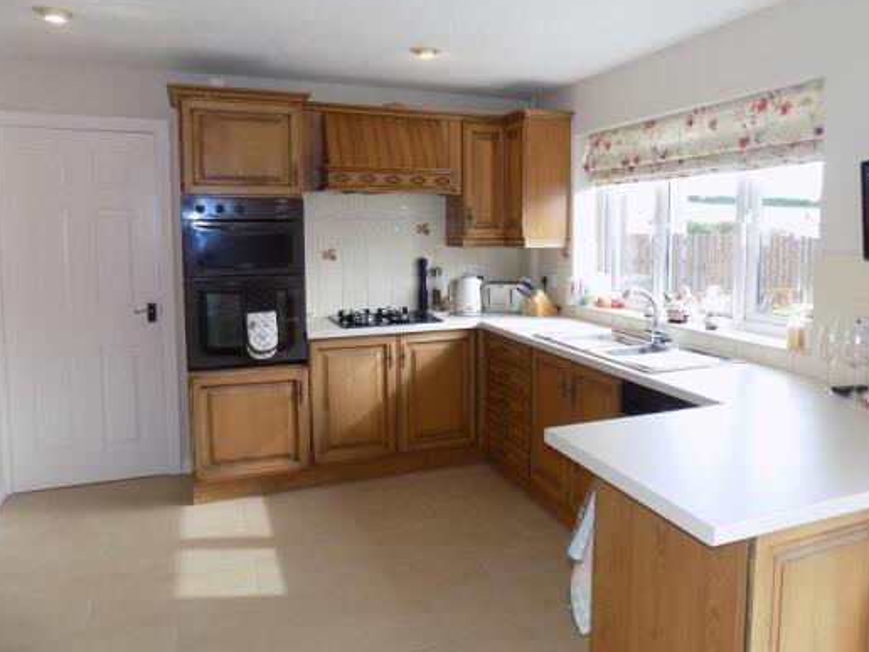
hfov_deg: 67.1
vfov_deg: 53.0
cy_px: 294
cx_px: 482
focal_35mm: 26
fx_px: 653
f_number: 3.1
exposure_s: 1/40
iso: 80
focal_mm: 4
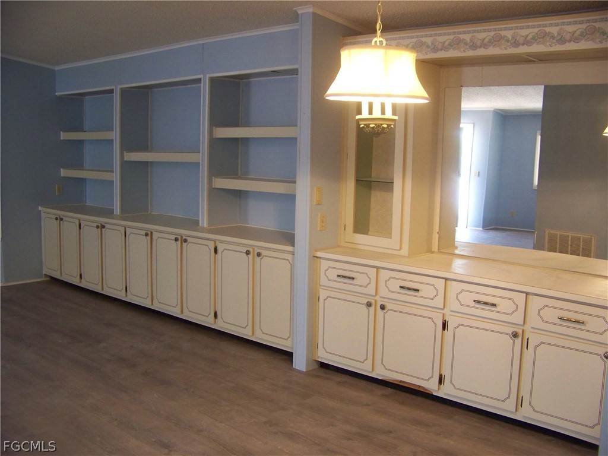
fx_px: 632
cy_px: 228
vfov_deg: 39.7
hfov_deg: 51.4
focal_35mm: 36
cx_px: 304
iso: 200
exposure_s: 1/30
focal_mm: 5.85
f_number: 2.8
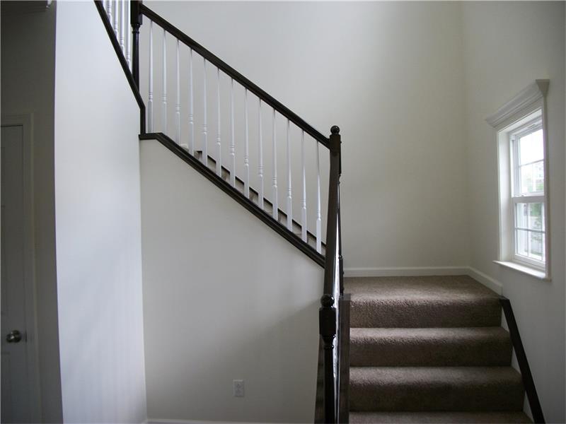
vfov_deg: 44.2
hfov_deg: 56.8
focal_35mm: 32
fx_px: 523
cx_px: 283
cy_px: 212
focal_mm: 5.7
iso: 80
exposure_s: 1/80
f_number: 2.9
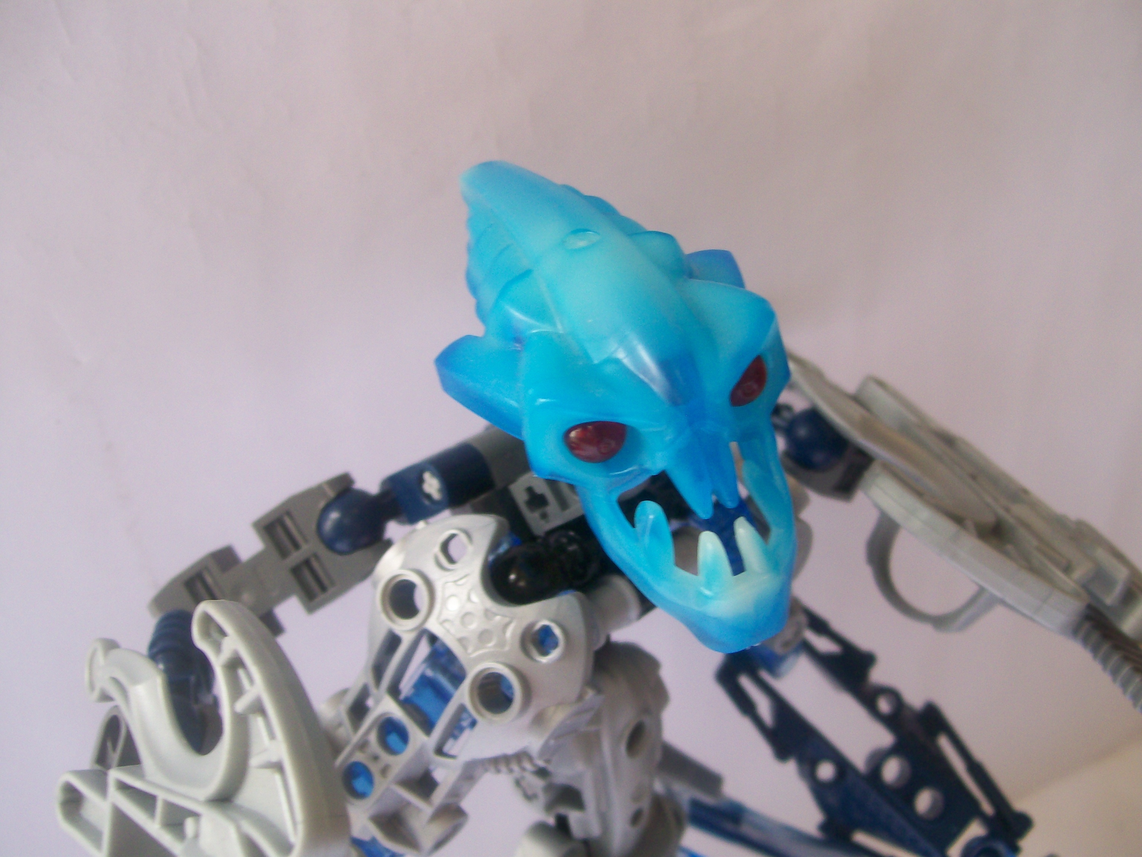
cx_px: 571
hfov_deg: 51.4
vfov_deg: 39.7
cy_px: 428
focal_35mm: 36
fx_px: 1188
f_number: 2.7
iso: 80
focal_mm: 6
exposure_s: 1/38.6
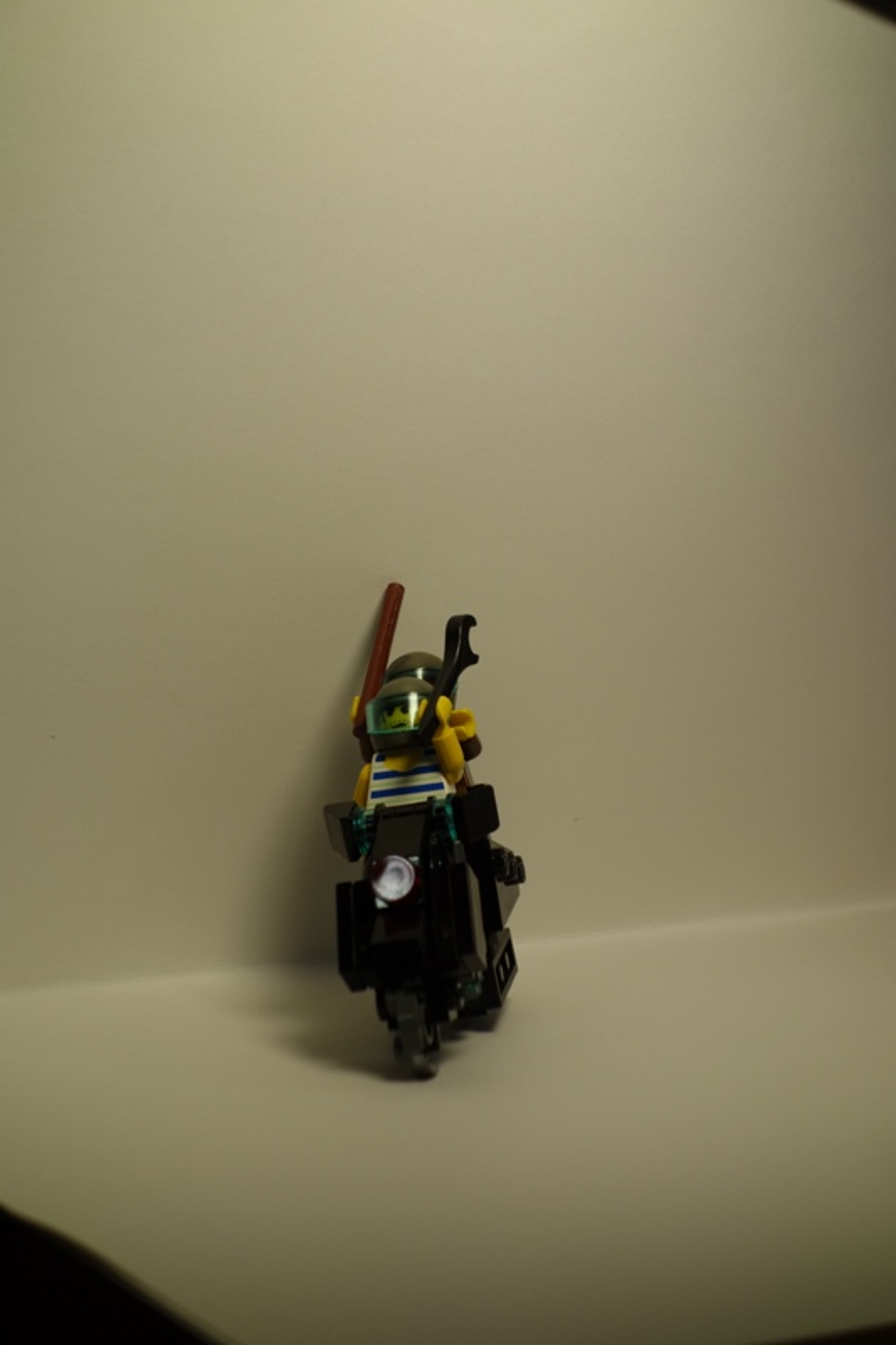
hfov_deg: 13.7
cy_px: 672
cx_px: 448
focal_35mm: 100
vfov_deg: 20.4
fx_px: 3735
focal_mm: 37.1
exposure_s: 1/160
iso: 125
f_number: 5.6
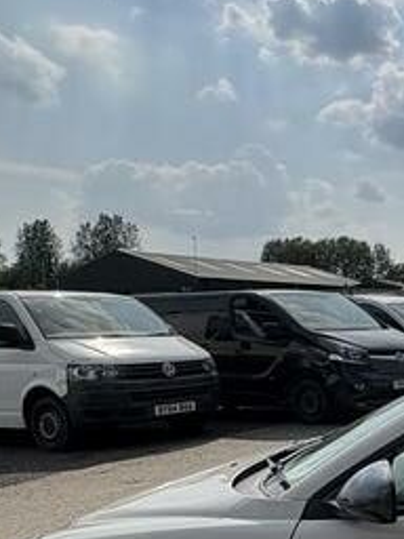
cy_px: 394
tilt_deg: -3.5
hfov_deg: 23.2
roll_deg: +0.2
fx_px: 762
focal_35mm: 49
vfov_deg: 38.1
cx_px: 623
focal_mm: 2.22
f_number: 2.2
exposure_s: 1/5263
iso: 50
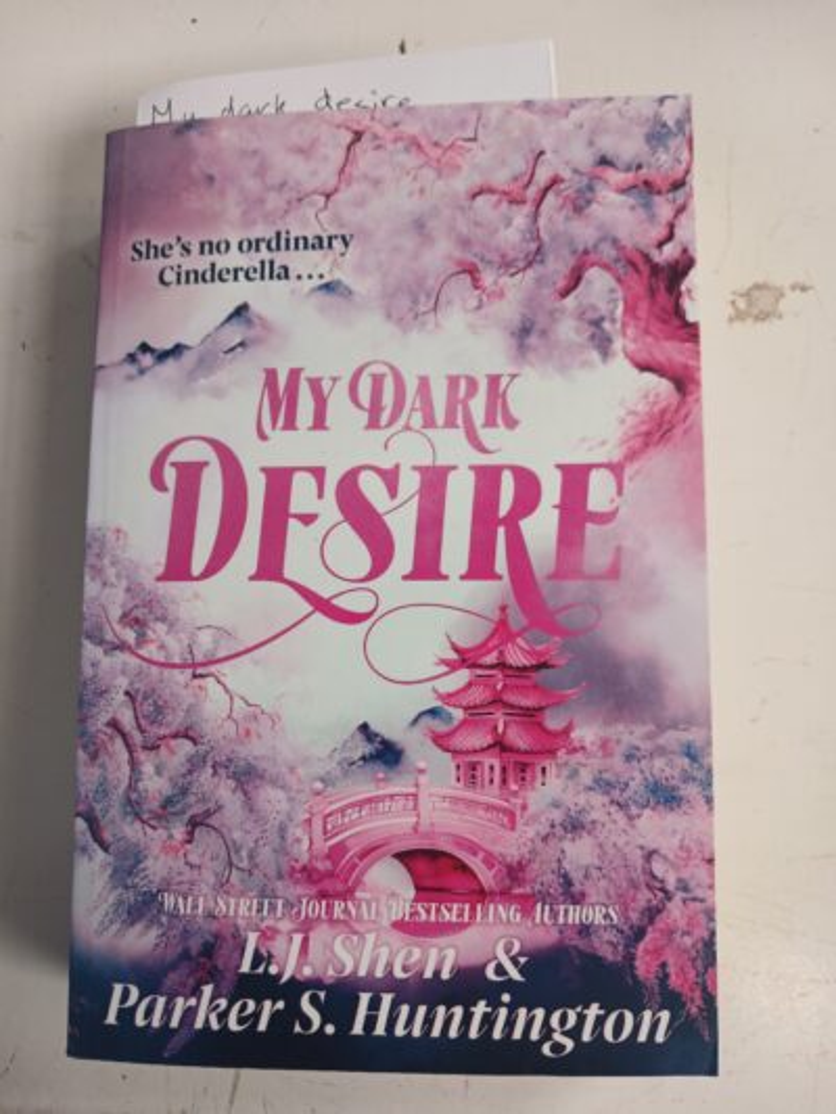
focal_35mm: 27
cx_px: 418
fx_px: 869
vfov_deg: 65.3
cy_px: 557
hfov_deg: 51.4
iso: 40
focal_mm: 3.98
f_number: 1.8
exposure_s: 1/50.3
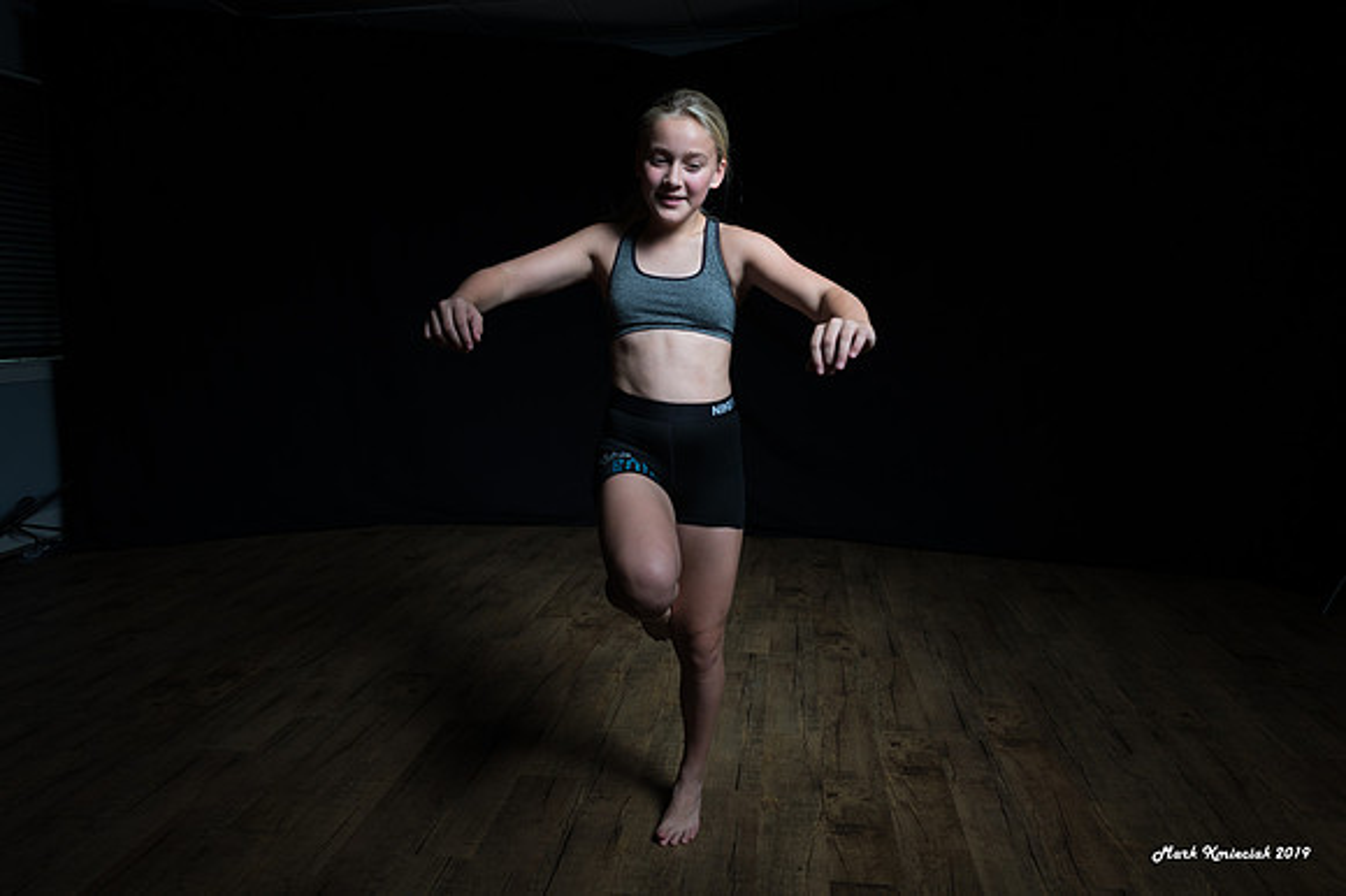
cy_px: 448
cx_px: 673
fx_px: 897
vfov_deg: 53.1
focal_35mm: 24
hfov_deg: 73.8
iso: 200
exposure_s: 1/250
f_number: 9
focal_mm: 24
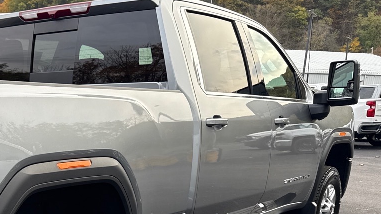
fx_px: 556
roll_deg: +0.5
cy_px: 238
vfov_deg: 20.7
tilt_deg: -11.7
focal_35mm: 55
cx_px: -1
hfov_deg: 34.4
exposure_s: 1/888
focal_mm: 6.76
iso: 100
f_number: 1.78
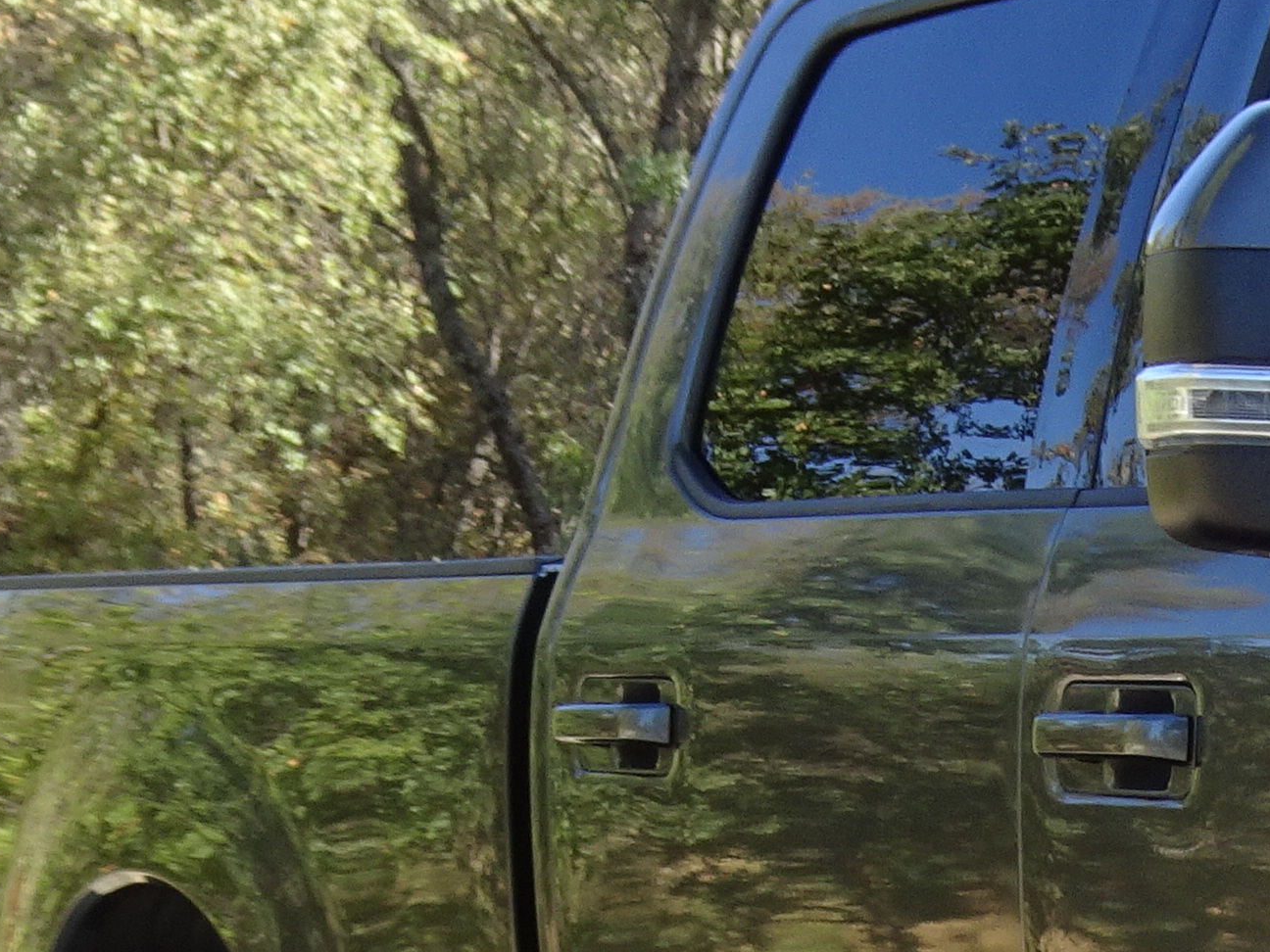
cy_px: 1214
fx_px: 4990
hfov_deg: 13.7
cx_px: 1869
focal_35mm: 136
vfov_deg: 10.7
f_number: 4
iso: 80
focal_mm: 6.17
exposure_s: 1/125
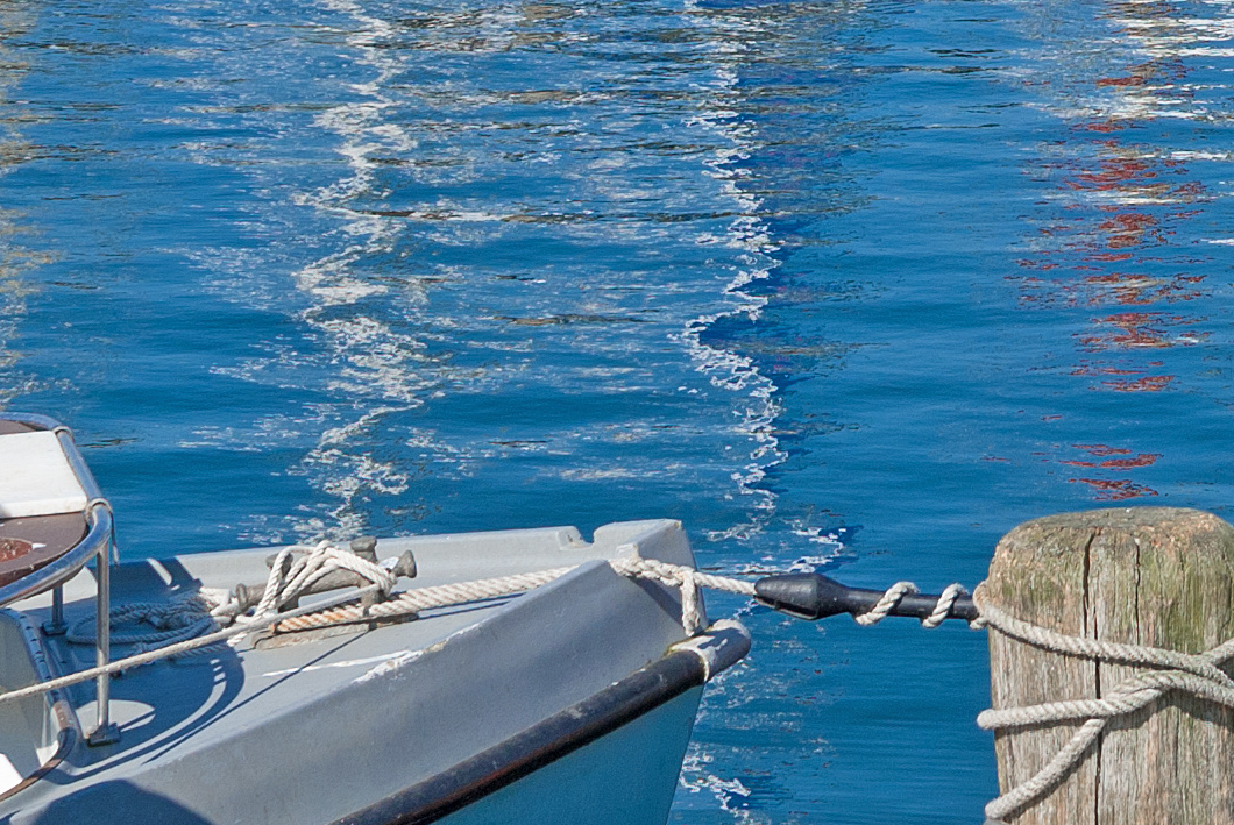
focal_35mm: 192
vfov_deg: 7.0
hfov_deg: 10.5
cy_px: -517
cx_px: 1522
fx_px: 6582
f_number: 8
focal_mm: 35
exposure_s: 1/250
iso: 100
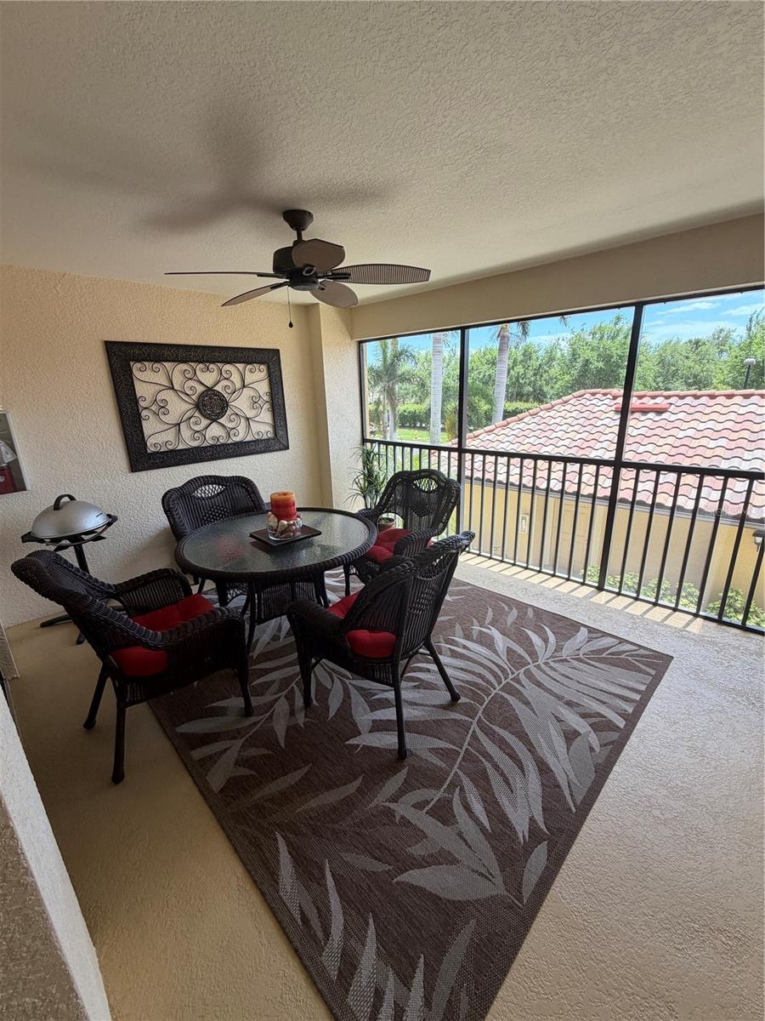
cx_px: 382
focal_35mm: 14
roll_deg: +0.9
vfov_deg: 102.1
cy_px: 510
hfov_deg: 85.7
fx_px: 413
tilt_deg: -15.2
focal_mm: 2.22
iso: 50
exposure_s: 1/121
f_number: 2.2
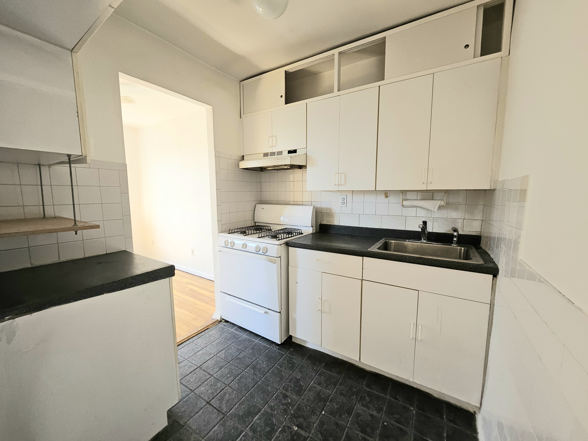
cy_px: 220
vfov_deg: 89.9
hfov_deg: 106.2
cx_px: 294
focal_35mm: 13
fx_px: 221
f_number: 2.2
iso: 64
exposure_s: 1/60.2
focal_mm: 1.7
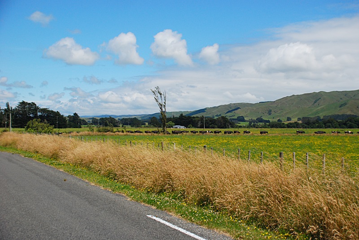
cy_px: 120
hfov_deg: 42.3
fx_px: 464
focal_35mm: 46
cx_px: 180
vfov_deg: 29.0
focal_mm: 31
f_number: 5.6
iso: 400
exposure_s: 1/3200
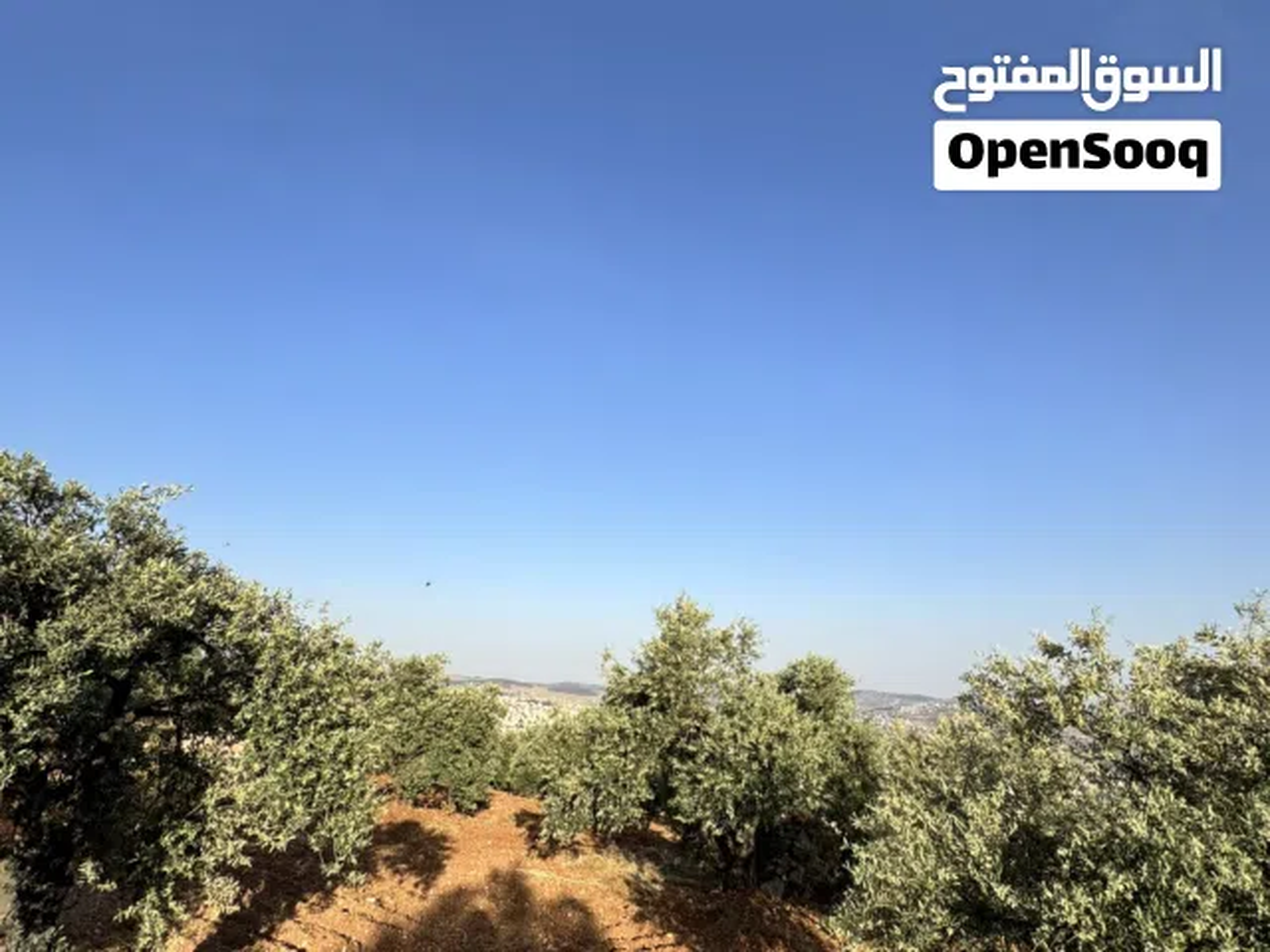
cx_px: 635
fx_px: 514
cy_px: 476
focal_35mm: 14
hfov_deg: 102.1
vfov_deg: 85.7
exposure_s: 1/1880
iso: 50
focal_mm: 2.22
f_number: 2.2
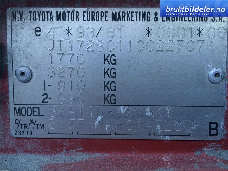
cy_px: 86
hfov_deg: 61.7
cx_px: 114
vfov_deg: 48.2
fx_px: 191
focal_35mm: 29
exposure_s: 1/30
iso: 100
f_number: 2.2
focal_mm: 4.15
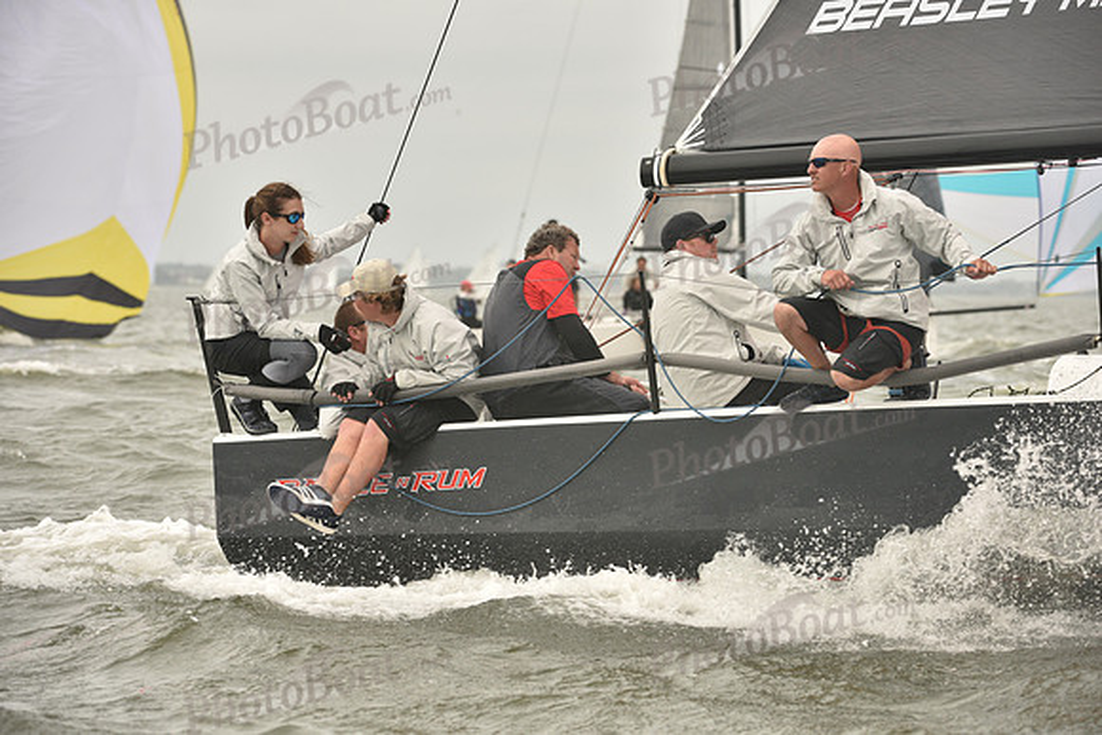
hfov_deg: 10.3
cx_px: 551
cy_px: 368
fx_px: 6123
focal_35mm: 200
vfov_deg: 6.9
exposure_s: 1/1000
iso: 400
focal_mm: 200
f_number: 7.1
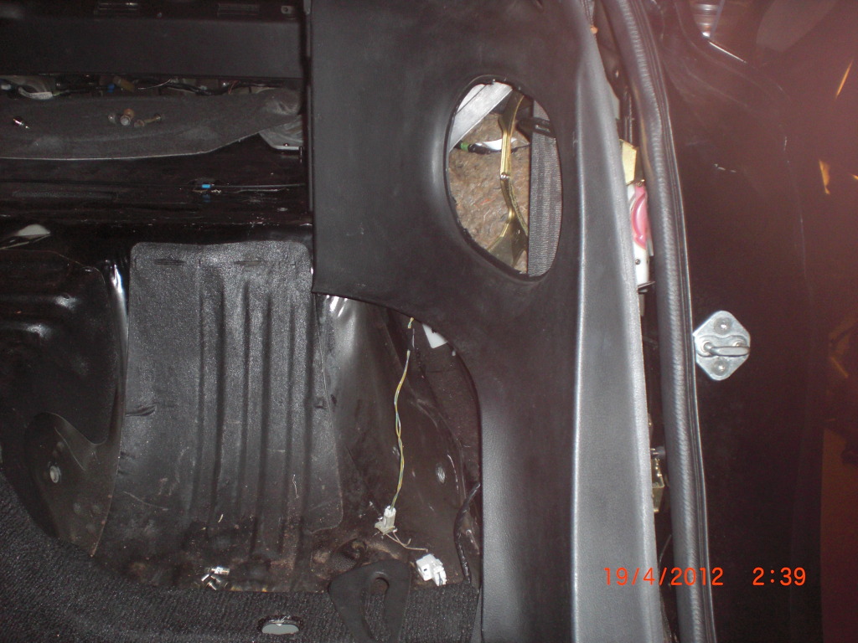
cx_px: 429
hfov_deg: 49.0
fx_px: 942
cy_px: 322
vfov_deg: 37.7
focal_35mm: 38
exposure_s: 1/60
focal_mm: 6.3
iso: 200
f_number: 3.1
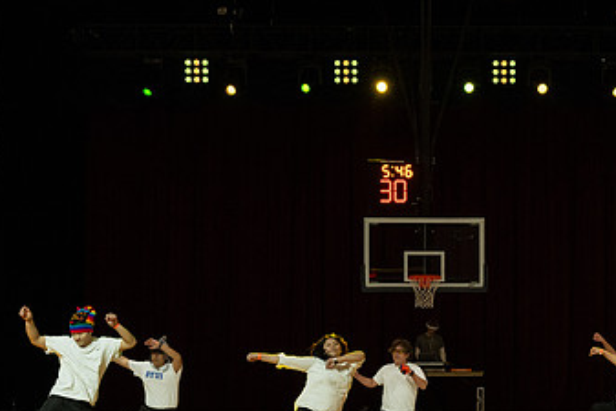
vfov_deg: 13.1
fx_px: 1780
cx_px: 501
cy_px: 354
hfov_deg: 19.4
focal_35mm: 104
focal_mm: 50
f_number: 5
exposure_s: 1/400
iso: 2500
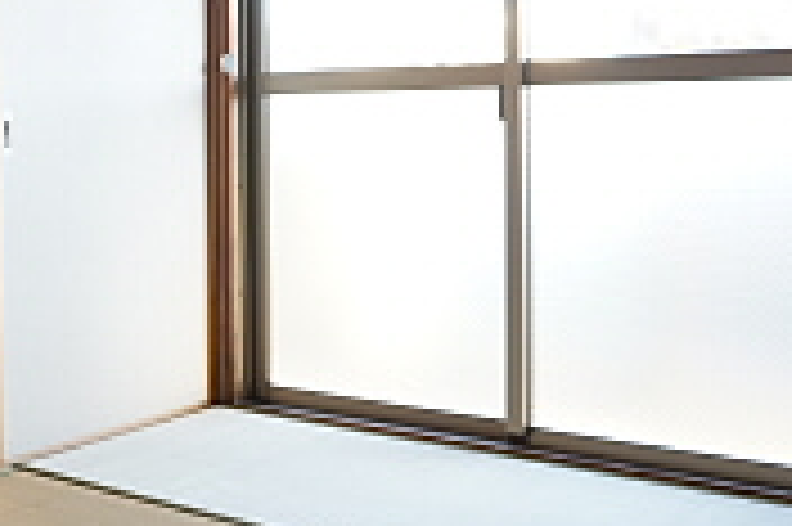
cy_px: 133
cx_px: 34
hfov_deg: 32.7
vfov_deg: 23.5
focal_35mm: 57
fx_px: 1253
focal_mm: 16
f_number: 4
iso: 800
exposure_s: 1/60
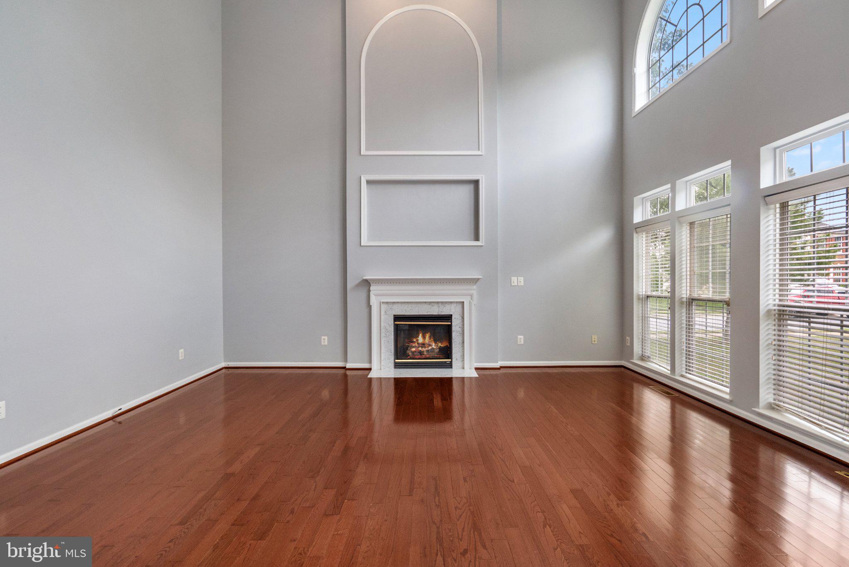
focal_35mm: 16
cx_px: 424
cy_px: 284
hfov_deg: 96.7
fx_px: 377
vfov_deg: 73.8
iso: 1250
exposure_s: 1/30
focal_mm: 16
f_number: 8
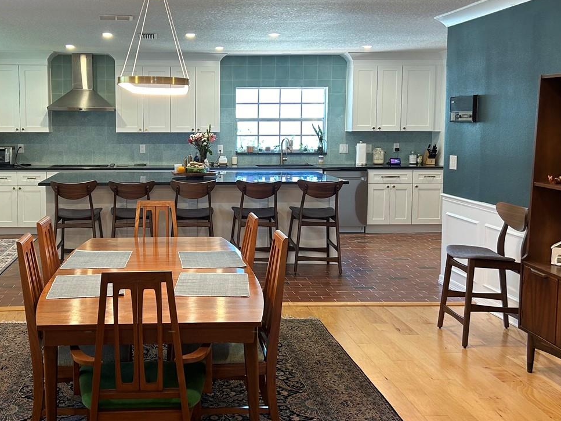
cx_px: 188
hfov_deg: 43.2
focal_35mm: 43
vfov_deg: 33.6
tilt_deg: -5.3
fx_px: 697
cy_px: 187
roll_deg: -0.3
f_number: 1.5
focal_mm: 5.7
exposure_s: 1/60
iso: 80
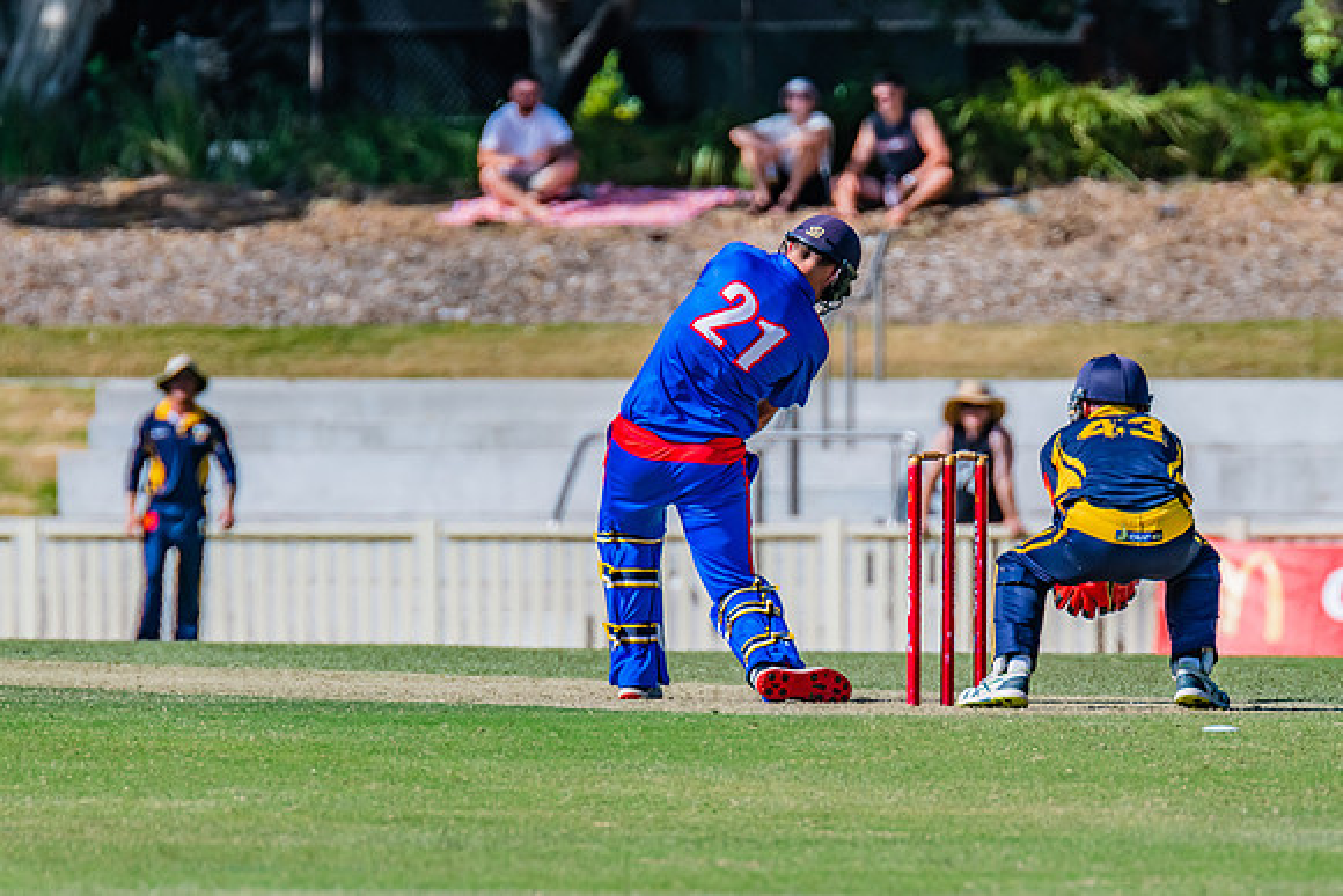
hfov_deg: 2.7
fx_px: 29029
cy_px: 450
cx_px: 815
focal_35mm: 778
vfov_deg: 1.8
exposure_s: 1/2000
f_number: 8
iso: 640
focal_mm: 600
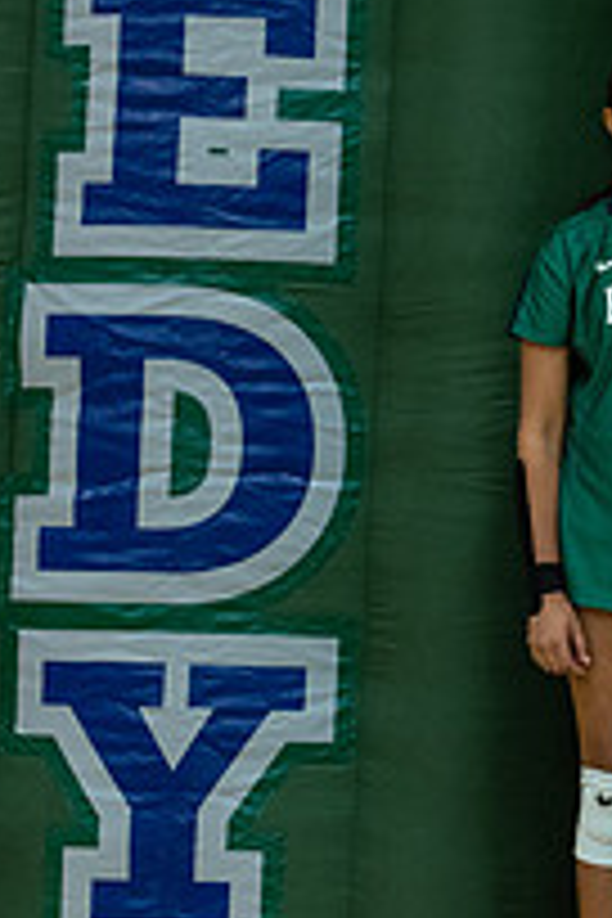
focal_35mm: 157
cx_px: 1197
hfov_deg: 8.3
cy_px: 356
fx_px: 4003
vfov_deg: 13.1
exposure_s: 1/320
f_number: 1.8
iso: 800
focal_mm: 50
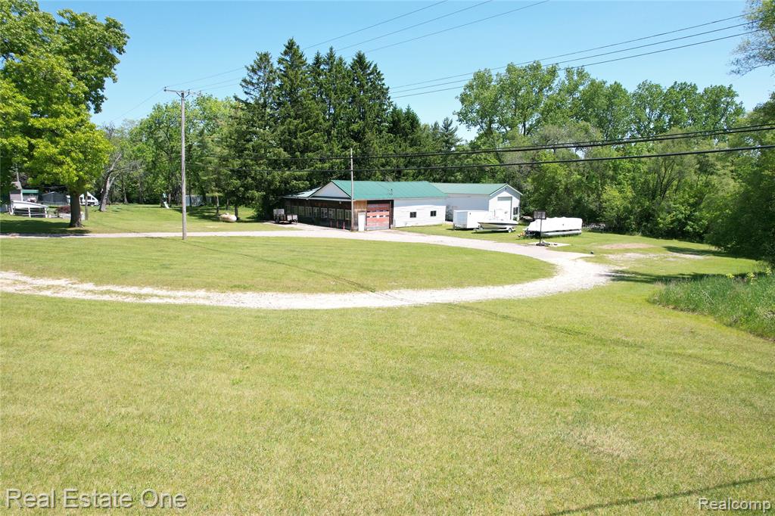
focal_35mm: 22
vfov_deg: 57.2
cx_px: 388
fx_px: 473
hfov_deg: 78.6
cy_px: 258
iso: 100
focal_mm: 8.38
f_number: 2.8
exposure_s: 1/800
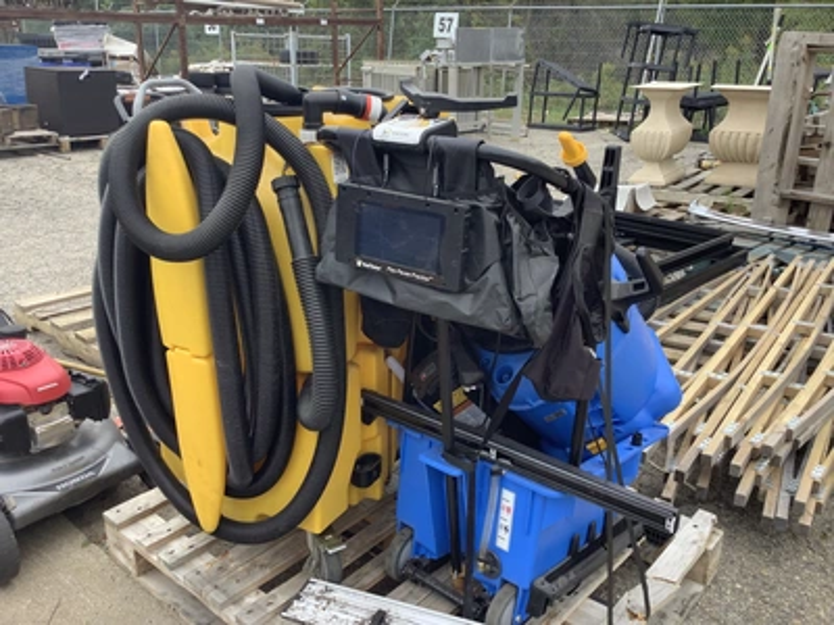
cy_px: 312
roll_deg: -2.1
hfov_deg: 58.4
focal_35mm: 31
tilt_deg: -18.4
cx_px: 417
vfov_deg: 45.4
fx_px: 747
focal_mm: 3.3
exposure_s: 1/158
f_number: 2.4
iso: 25
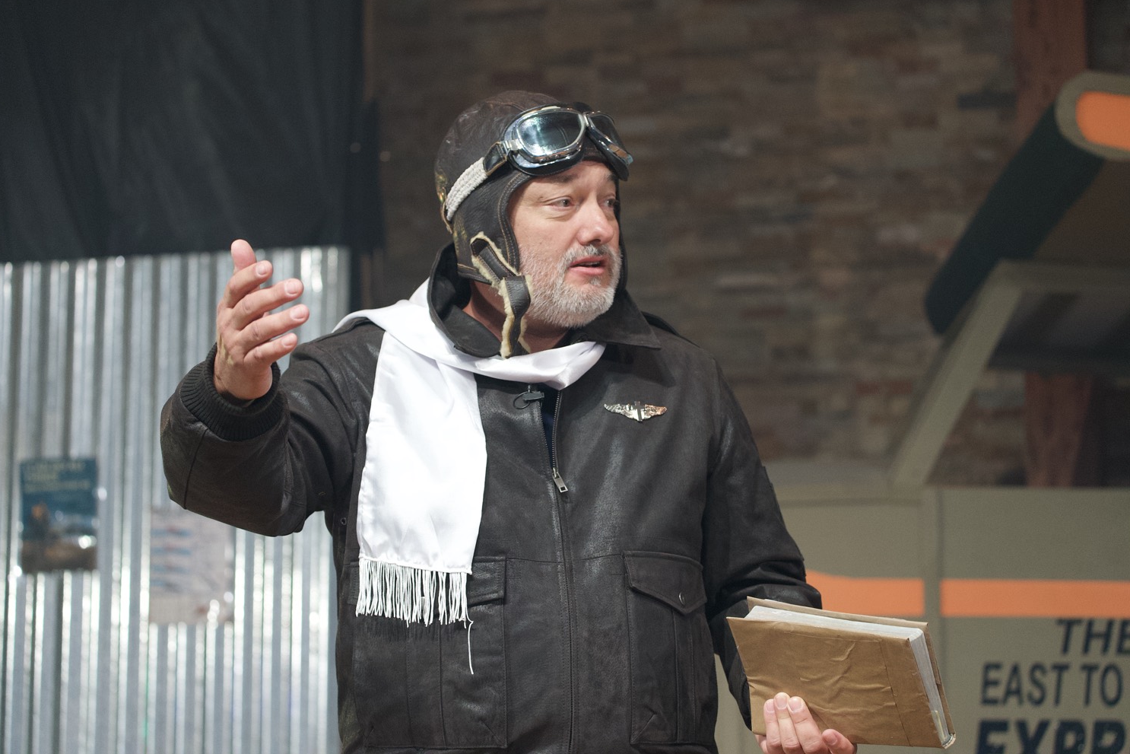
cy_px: 374
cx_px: 563
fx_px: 3170
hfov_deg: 20.2
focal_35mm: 101
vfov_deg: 13.6
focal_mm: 100
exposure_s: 1/160
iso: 4000
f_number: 4.5
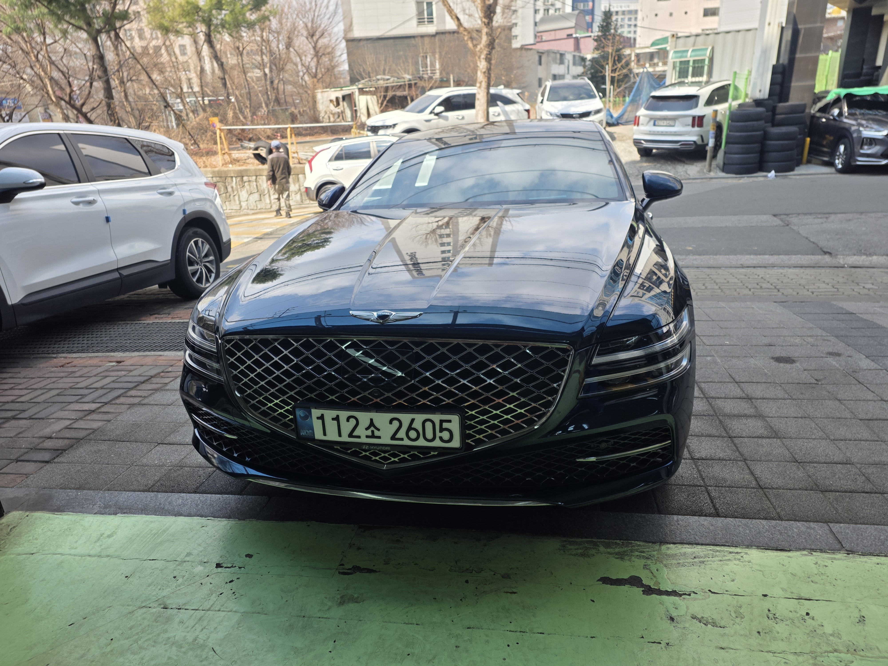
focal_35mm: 23
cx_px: 444
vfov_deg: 58.9
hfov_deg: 73.9
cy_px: 333
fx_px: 590
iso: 80
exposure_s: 1/2192
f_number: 1.7
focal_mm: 6.25
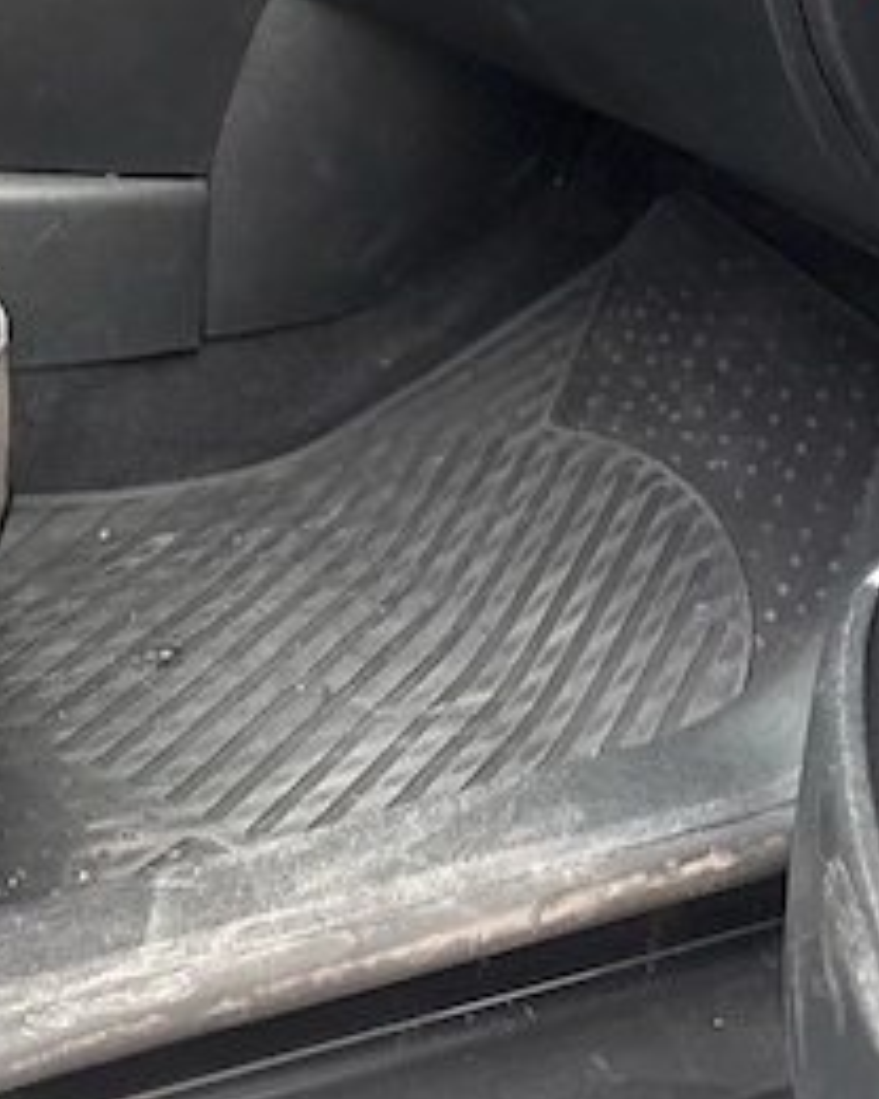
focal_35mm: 78
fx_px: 2536
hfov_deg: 19.2
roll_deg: -1.5
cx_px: 21
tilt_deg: -15.7
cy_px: -46
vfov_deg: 23.2
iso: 400
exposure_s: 1/60
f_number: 1.6
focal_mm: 5.96
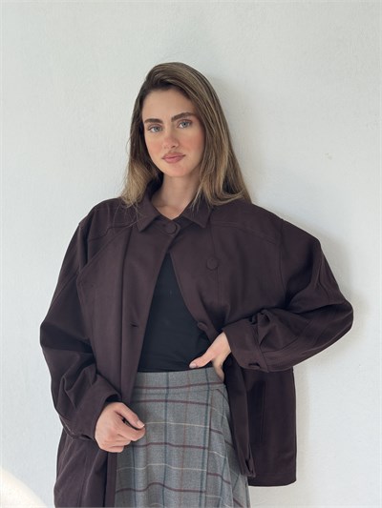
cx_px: 191
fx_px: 706
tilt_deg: -6.0
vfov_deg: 39.6
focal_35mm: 48
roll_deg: -0.1
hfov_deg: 30.3
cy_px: 254
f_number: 1.78
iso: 64
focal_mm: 6.76
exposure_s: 1/140
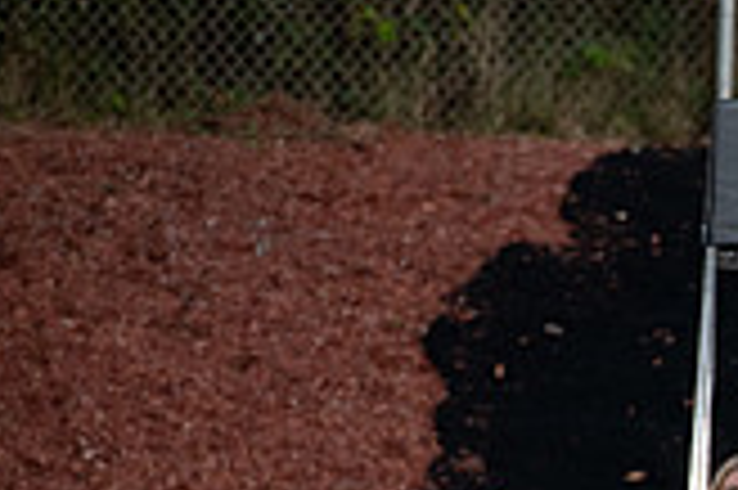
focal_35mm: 708
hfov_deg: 2.9
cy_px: 623
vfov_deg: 1.9
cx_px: 1274
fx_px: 14499
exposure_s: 1/250
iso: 1000
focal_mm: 200
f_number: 5.6
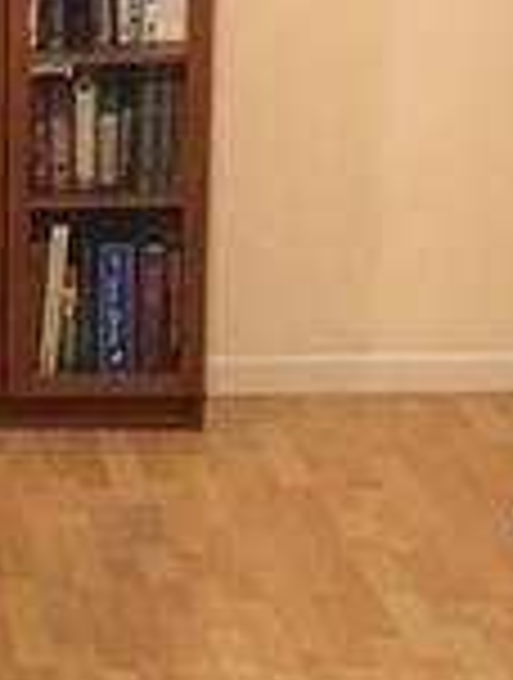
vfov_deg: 13.9
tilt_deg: -13.3
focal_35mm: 142
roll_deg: +1.6
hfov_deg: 10.2
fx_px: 2794
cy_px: 356
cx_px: -230
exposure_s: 1/11
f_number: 1.8
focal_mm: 3.99
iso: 100
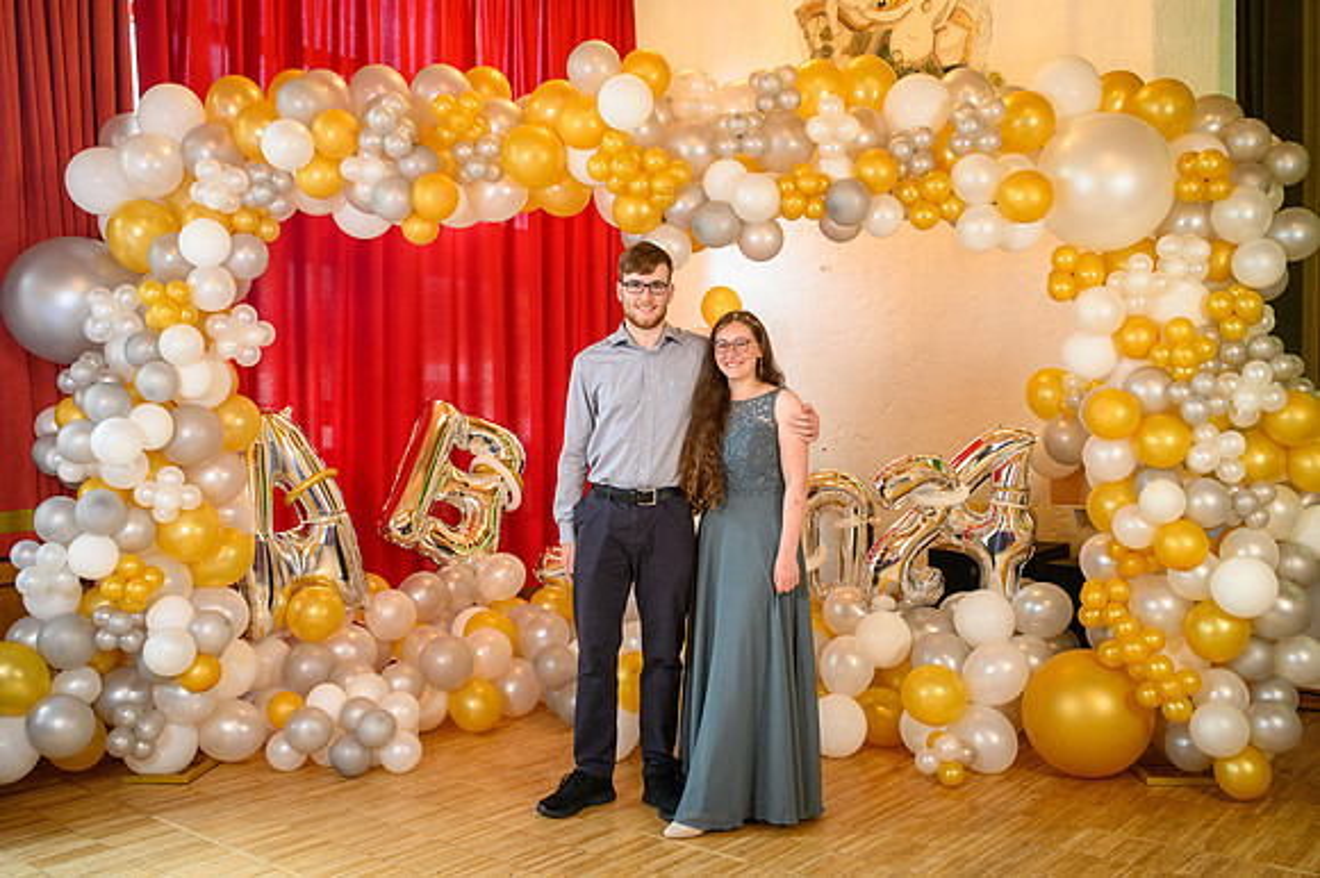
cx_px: 660
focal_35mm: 35
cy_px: 439
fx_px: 1283
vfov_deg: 37.8
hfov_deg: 54.5
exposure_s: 1/100
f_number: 3.5
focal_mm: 35
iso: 1250
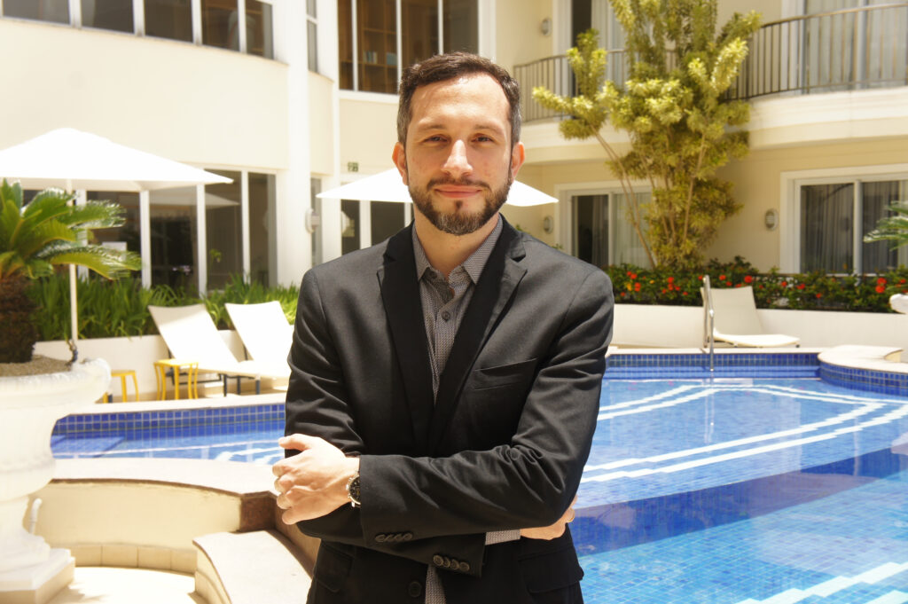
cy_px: 302
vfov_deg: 26.4
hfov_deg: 38.9
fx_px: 1285
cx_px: 454
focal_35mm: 51
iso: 200
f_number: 8
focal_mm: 34
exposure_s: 1/200
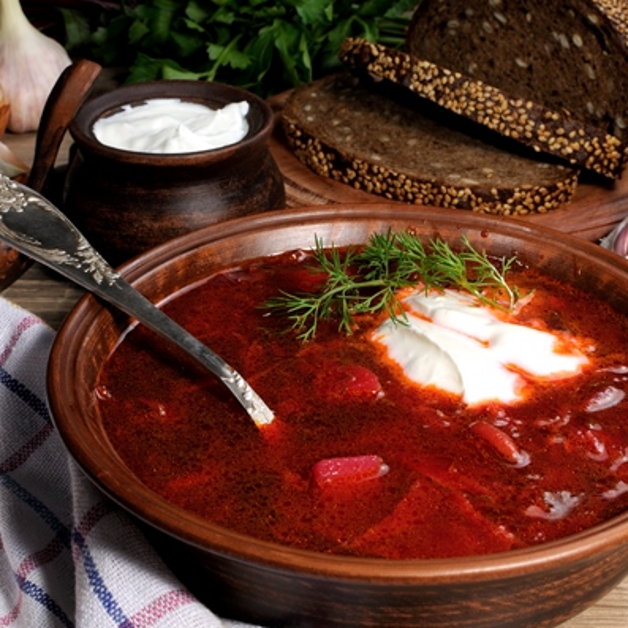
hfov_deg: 25.4
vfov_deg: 25.5
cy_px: 313
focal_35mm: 68
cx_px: 375
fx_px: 1388
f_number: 11
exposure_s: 1/100
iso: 200
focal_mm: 35
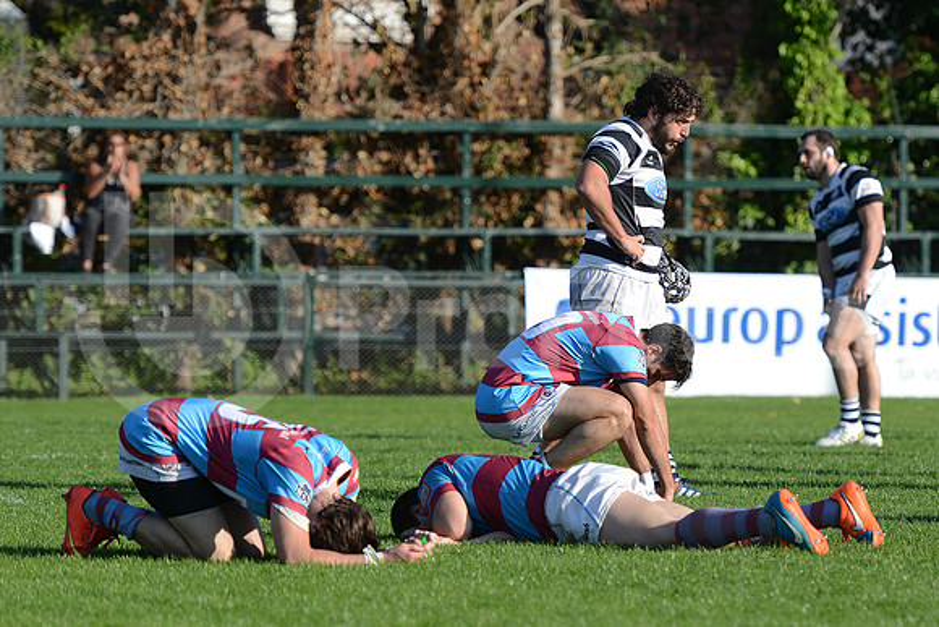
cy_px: 314
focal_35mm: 190
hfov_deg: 10.8
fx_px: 4957
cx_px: 470
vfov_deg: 7.2
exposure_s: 1/1600
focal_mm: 190
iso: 320
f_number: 4
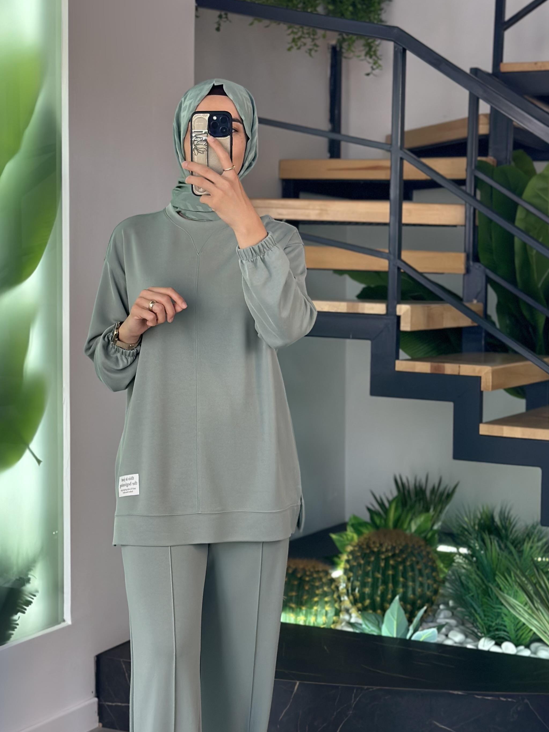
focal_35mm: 71
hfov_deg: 20.7
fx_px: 1502
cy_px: 372
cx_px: 195
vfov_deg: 27.4
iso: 80
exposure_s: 1/276
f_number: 1.78
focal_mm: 6.86
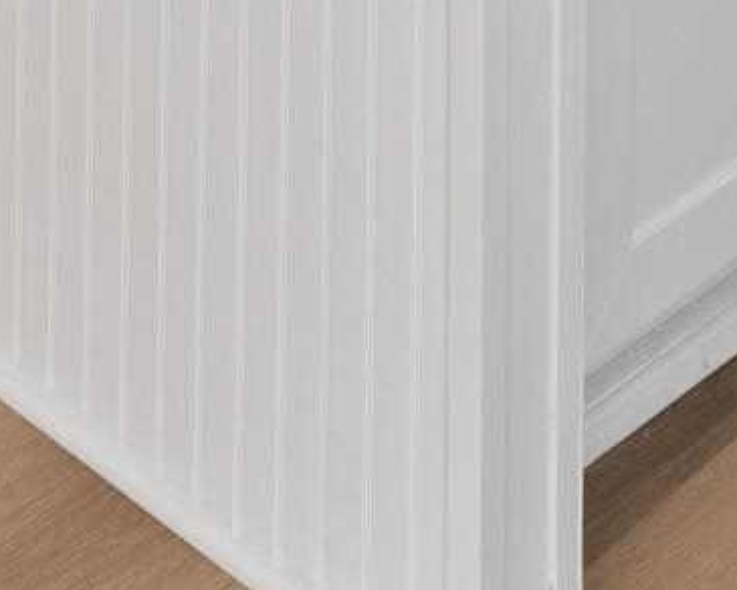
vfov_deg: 10.3
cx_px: 466
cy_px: -1186
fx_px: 2356
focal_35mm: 108
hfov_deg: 17.8
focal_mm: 14
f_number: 8
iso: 200
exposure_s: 1/1.67
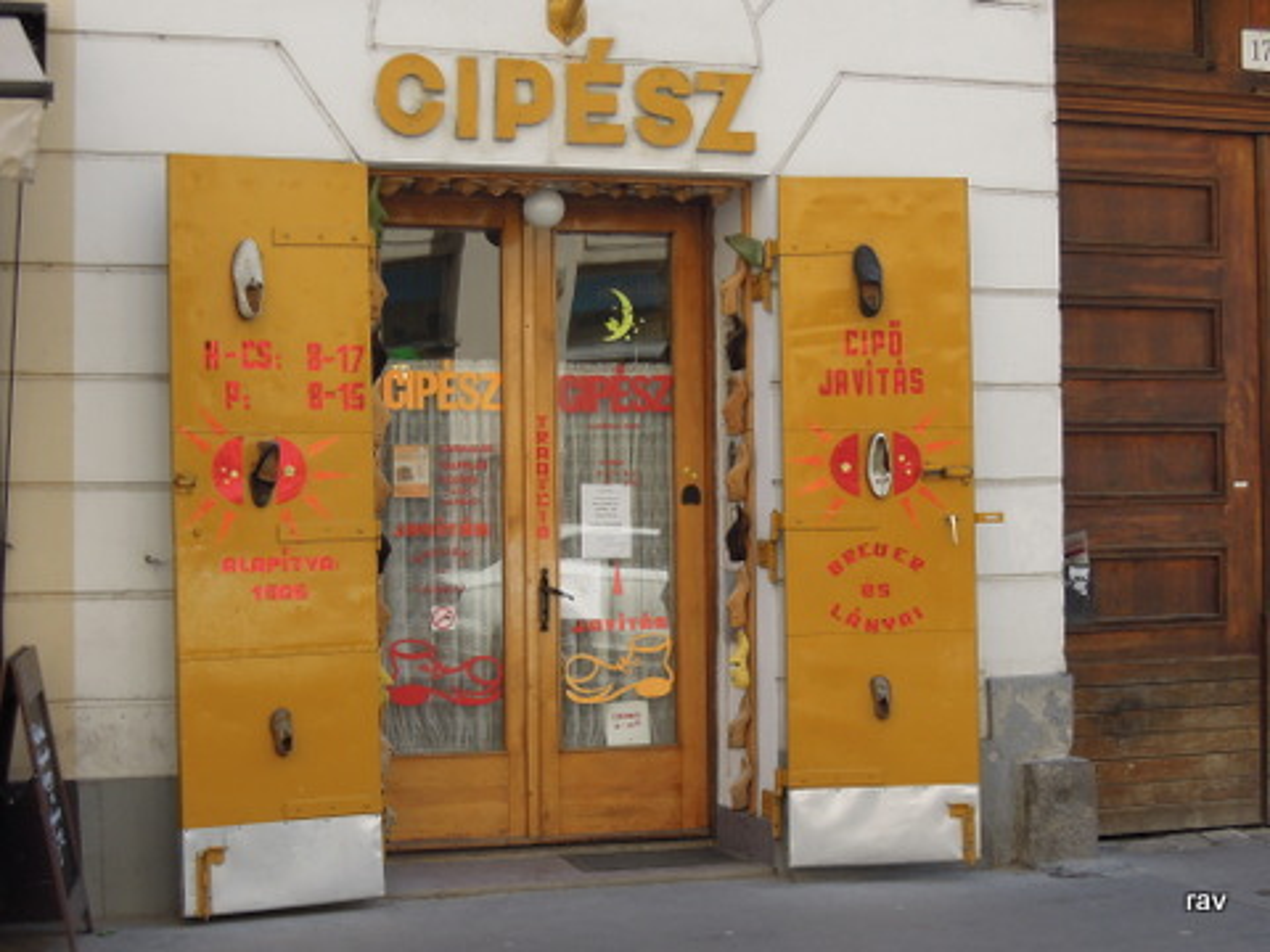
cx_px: 635
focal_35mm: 62
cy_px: 476
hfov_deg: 31.2
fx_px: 2275
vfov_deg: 23.7
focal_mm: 11.1
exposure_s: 1/250
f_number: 4.2
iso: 160
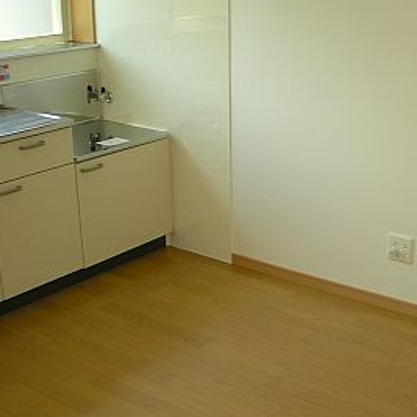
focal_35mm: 58
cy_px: 199
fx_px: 790
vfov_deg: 29.5
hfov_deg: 29.0
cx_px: 320
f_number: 2.8
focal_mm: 5.7
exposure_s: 1/78.4
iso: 64
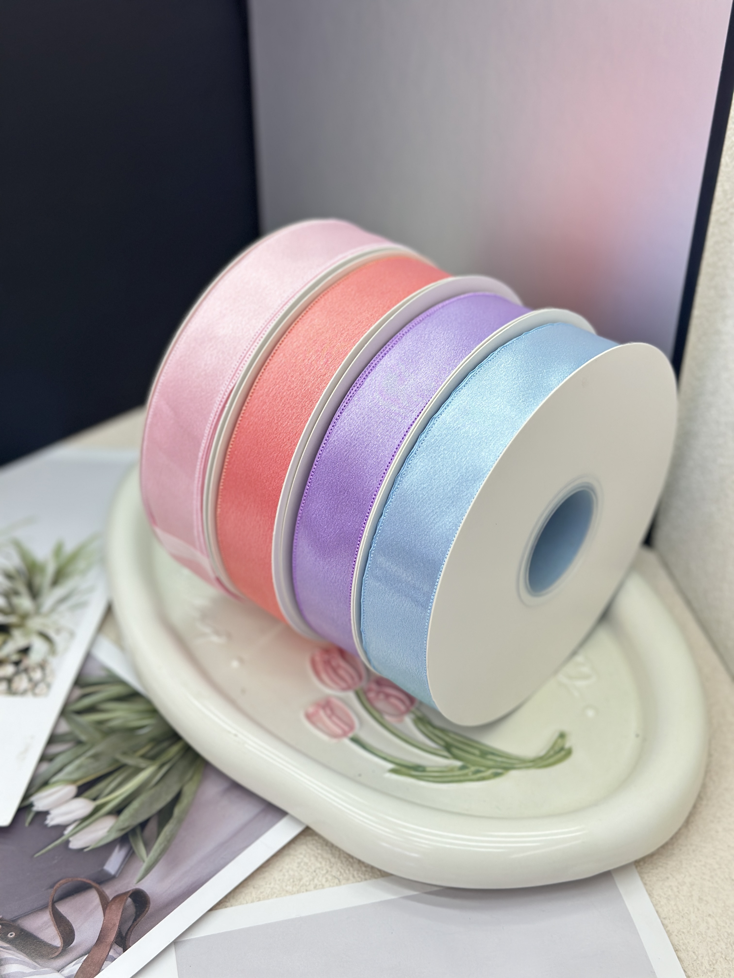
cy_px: 489
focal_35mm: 48
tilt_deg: -39.4
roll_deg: +0.3
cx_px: 367
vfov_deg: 39.7
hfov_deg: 30.3
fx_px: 1357
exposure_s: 1/215
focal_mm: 6.86
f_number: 1.78
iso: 80
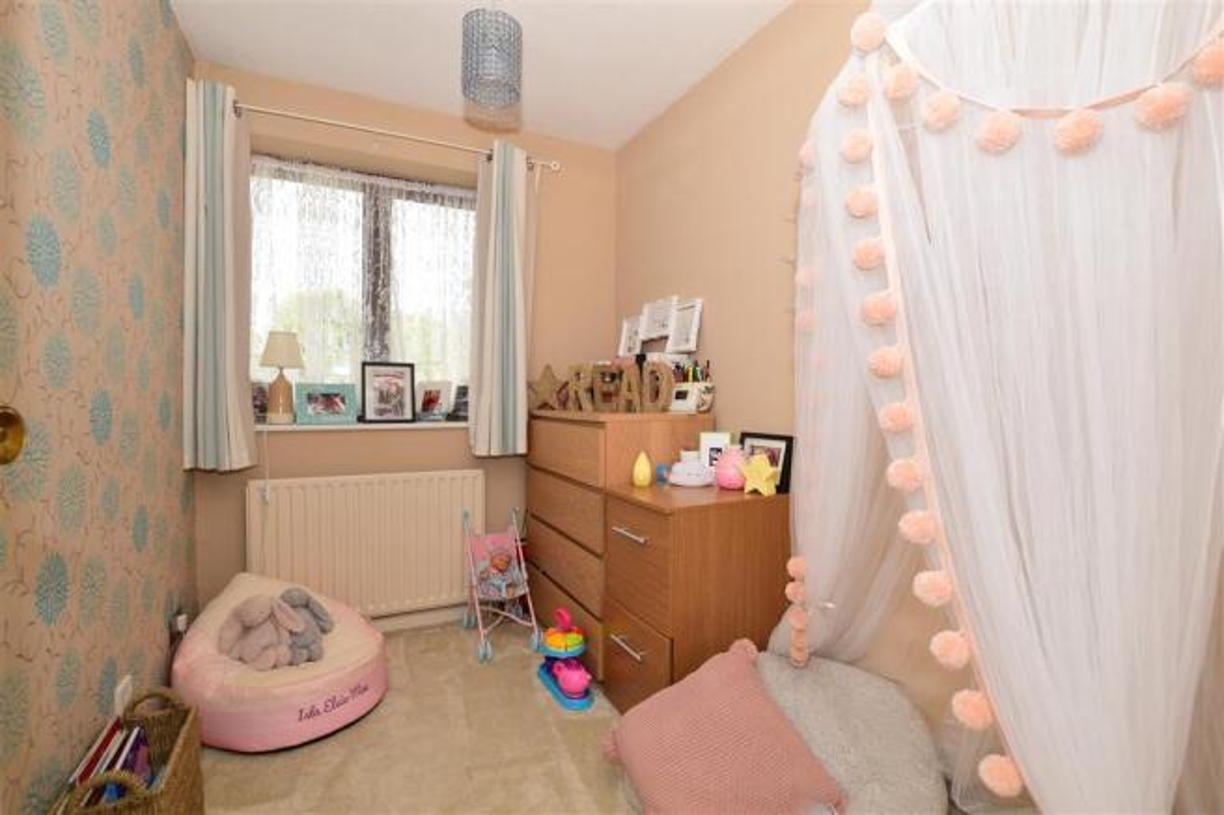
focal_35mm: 15
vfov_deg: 77.3
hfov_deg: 100.4
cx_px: 612
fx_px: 510
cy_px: 408
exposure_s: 1/200
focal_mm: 10
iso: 400
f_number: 7.1
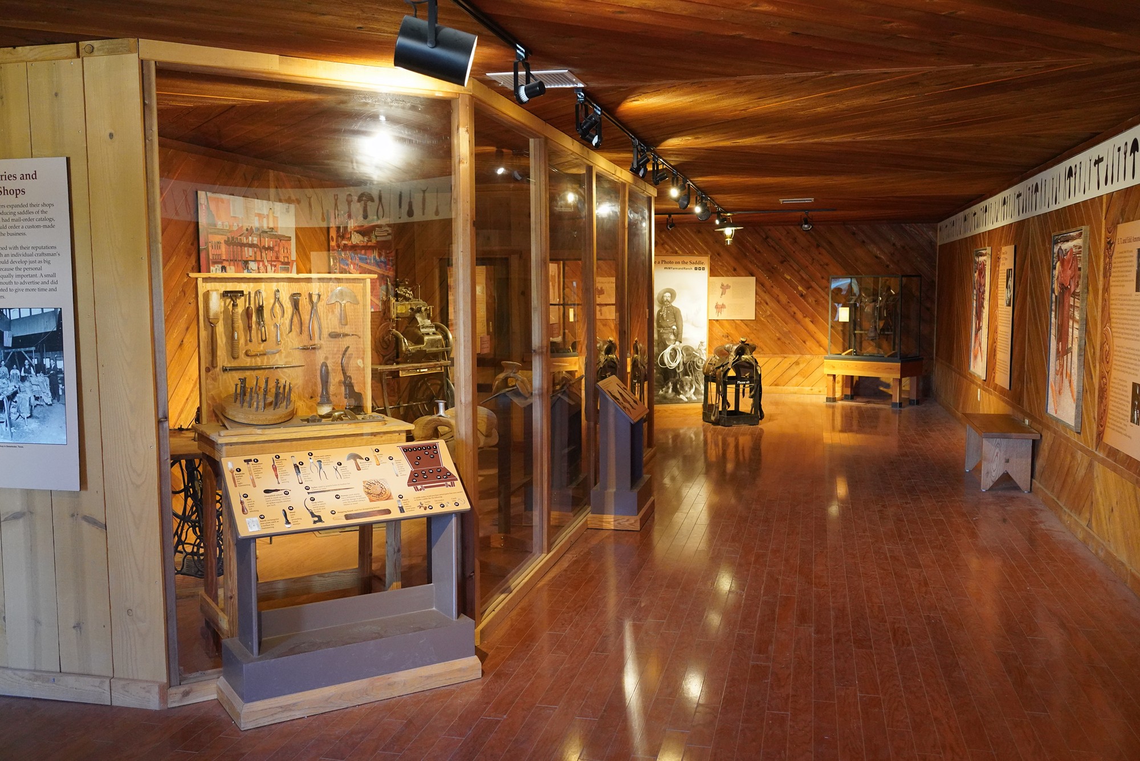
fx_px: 1045
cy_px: 380
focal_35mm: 33
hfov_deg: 57.2
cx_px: 570
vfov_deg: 40.0
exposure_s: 1/100
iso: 6400
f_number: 4.5
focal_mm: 33
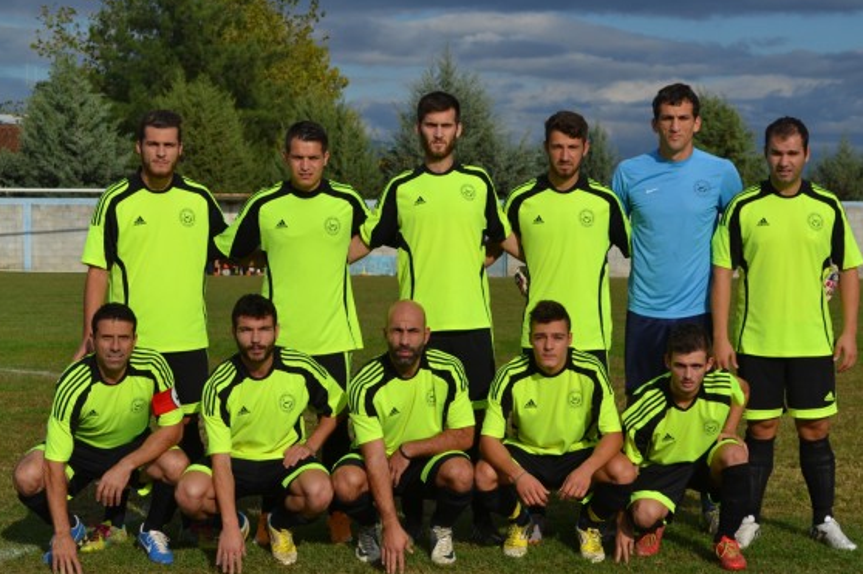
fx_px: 1868
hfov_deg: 26.0
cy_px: 319
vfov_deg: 17.5
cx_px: 436
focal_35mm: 78
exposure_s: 1/2000
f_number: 7.1
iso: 250
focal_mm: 44
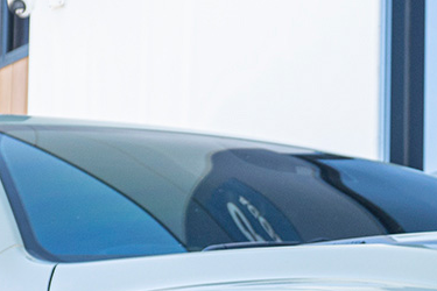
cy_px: 539
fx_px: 2039
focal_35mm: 168
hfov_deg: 12.2
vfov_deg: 7.9
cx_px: 270
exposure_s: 1/60
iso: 160
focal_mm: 35
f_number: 4
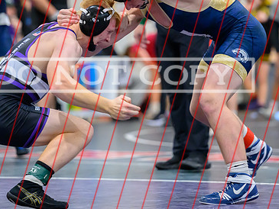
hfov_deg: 8.2
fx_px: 1951
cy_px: 71
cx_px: 132
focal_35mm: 242
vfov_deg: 6.1
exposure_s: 1/640
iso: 6400
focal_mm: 145
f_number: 2.8
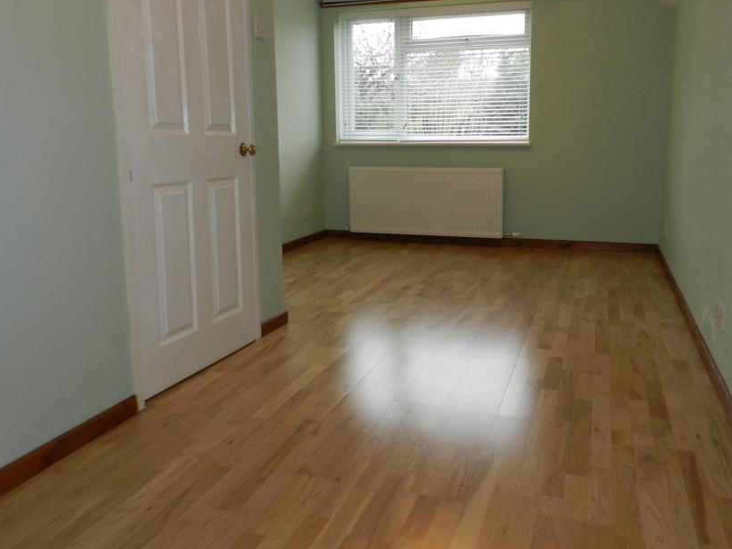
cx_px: 400
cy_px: 233
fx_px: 613
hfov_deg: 61.5
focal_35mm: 29
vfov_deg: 48.1
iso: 160
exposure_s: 1/40
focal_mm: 4
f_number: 3.4
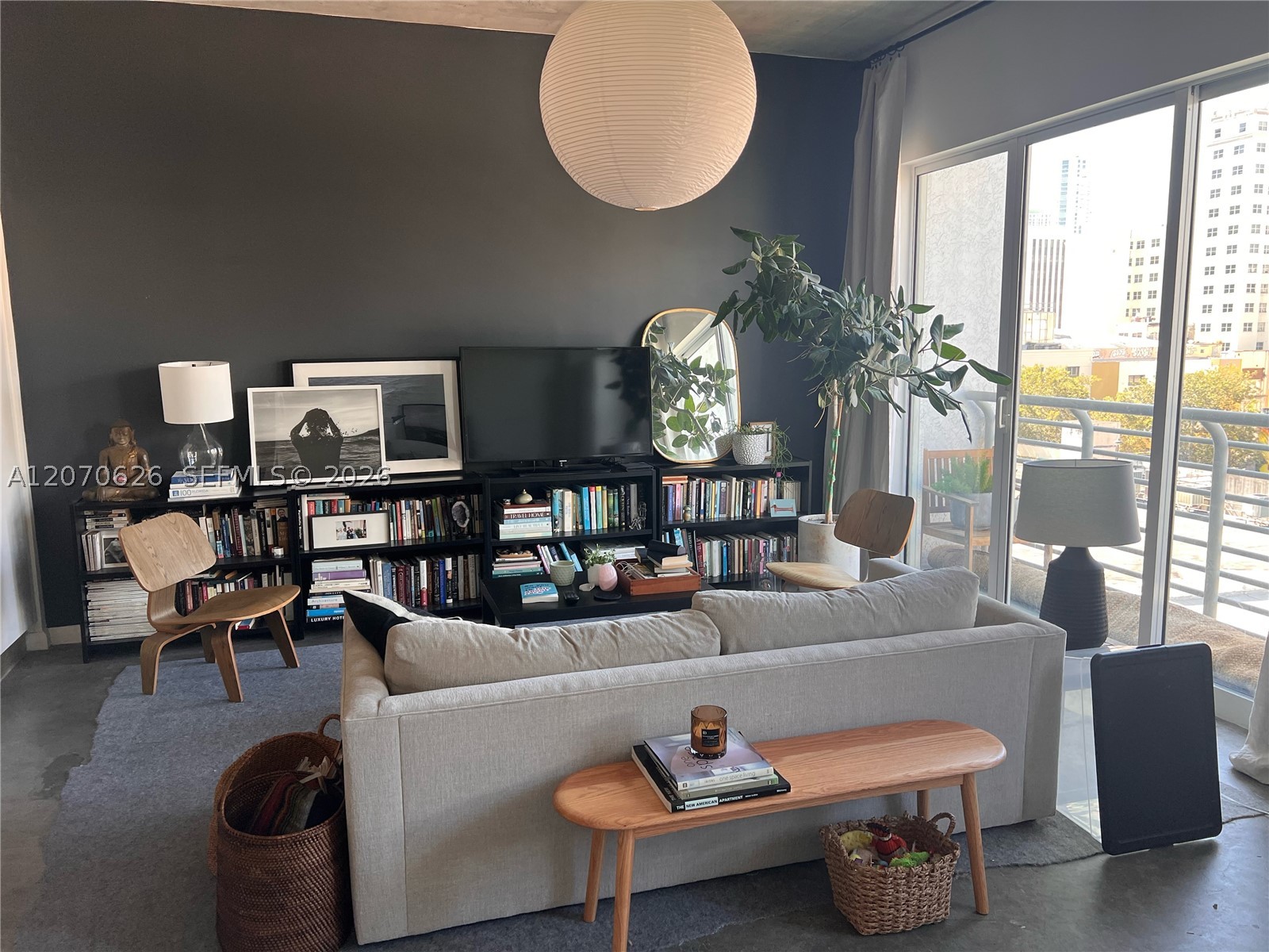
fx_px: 953
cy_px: 476
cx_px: 634
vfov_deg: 53.1
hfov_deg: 67.3
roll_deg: +1.3
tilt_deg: -7.9
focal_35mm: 26
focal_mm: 5.7
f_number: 1.5
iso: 80
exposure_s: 1/121
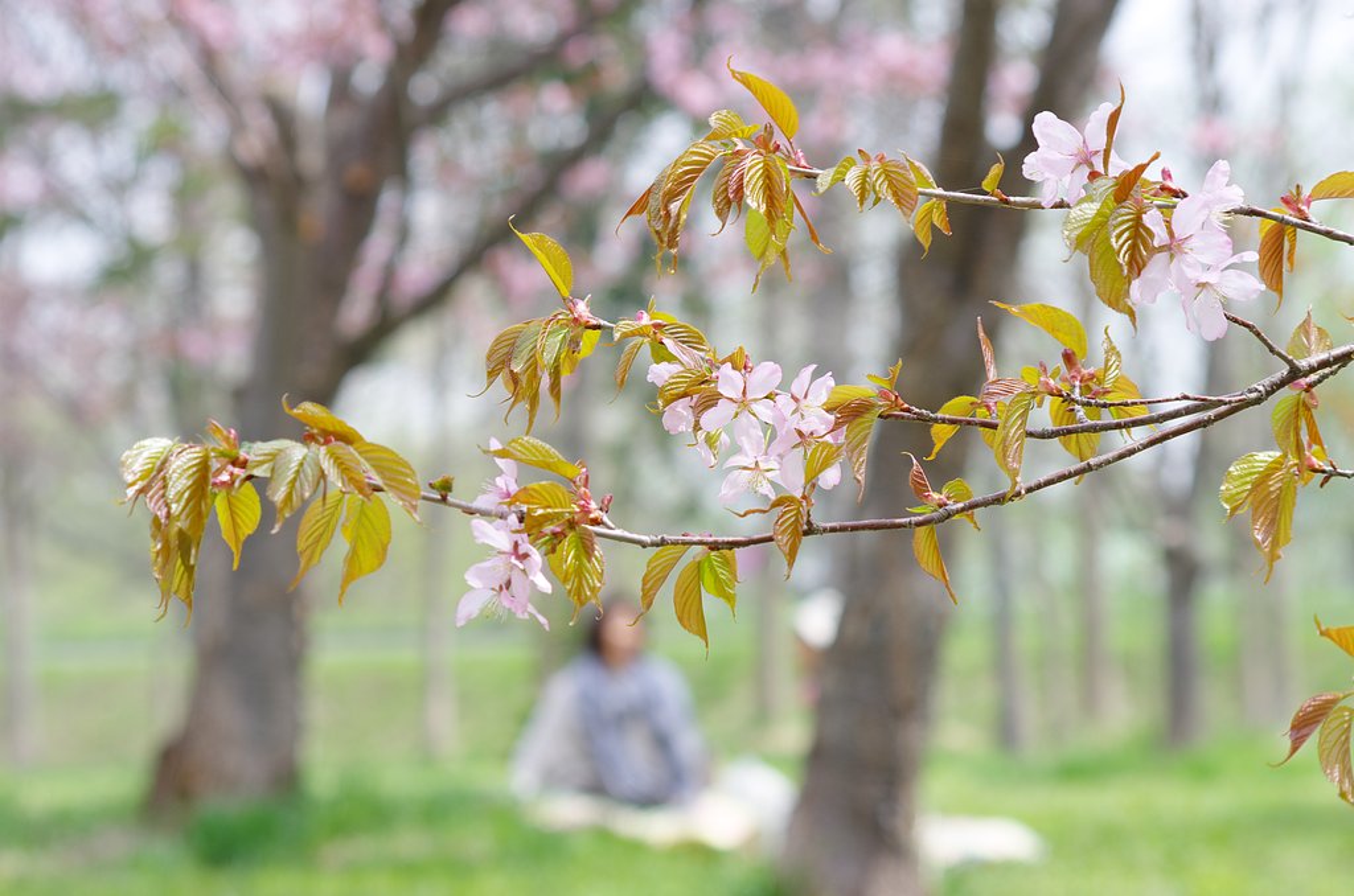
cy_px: 448
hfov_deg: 15.6
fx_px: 4954
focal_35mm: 132
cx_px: 677
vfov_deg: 10.3
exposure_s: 1/125
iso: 160
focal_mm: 87.5
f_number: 7.1
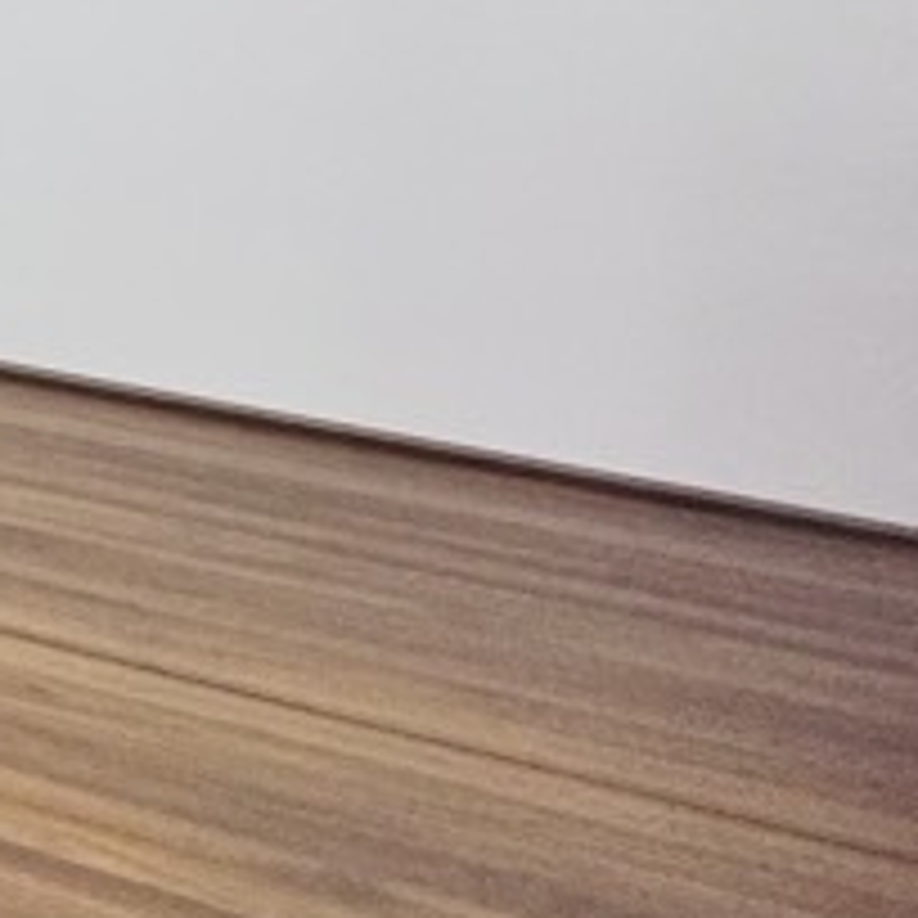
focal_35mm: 62
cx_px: -1278
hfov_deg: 15.2
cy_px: -58
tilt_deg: -8.3
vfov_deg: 25.9
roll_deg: +1.0
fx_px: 1860
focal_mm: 2.22
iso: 160
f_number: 2.2
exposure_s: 1/50
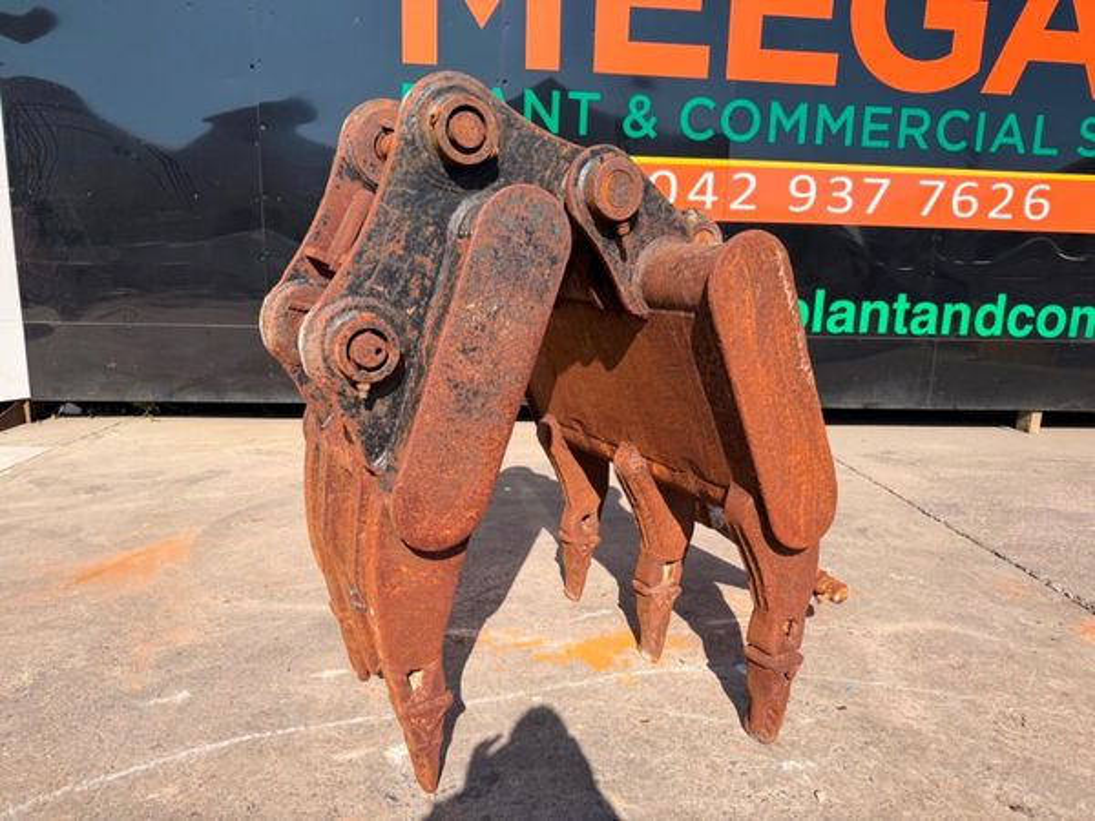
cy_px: 410
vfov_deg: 56.8
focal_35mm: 24
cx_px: 548
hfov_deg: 71.6
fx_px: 759
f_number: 1.78
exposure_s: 1/3584
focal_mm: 6.76
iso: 80
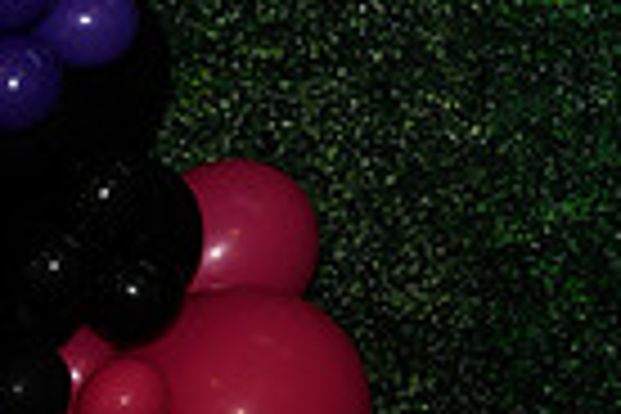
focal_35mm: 122
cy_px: -412
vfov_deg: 10.4
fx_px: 2104
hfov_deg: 15.3
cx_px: 976
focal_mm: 29
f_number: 6.3
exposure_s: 1/60
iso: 500
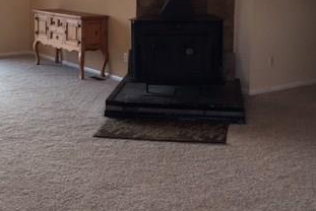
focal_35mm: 62
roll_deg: +0.0
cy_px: 61
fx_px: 545
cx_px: 77
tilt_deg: -9.1
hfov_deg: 31.7
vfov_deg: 21.8
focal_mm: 4.15
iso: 32
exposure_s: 1/40
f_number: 2.2
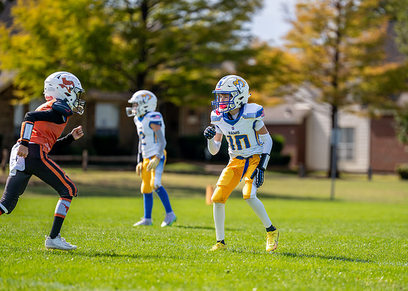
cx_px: 248
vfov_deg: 5.9
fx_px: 2826
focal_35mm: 244
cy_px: 159
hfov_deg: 8.3
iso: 160
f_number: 2.8
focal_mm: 200
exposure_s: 1/2500
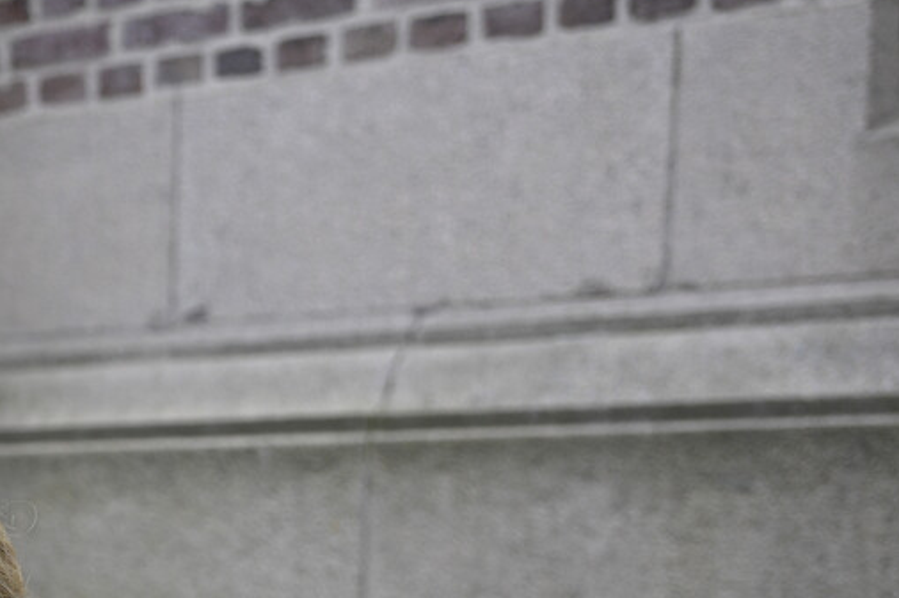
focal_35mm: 117
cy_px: 934
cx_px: -357
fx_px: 2921
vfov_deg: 11.2
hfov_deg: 16.3
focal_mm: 37
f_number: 4
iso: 90
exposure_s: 1/200
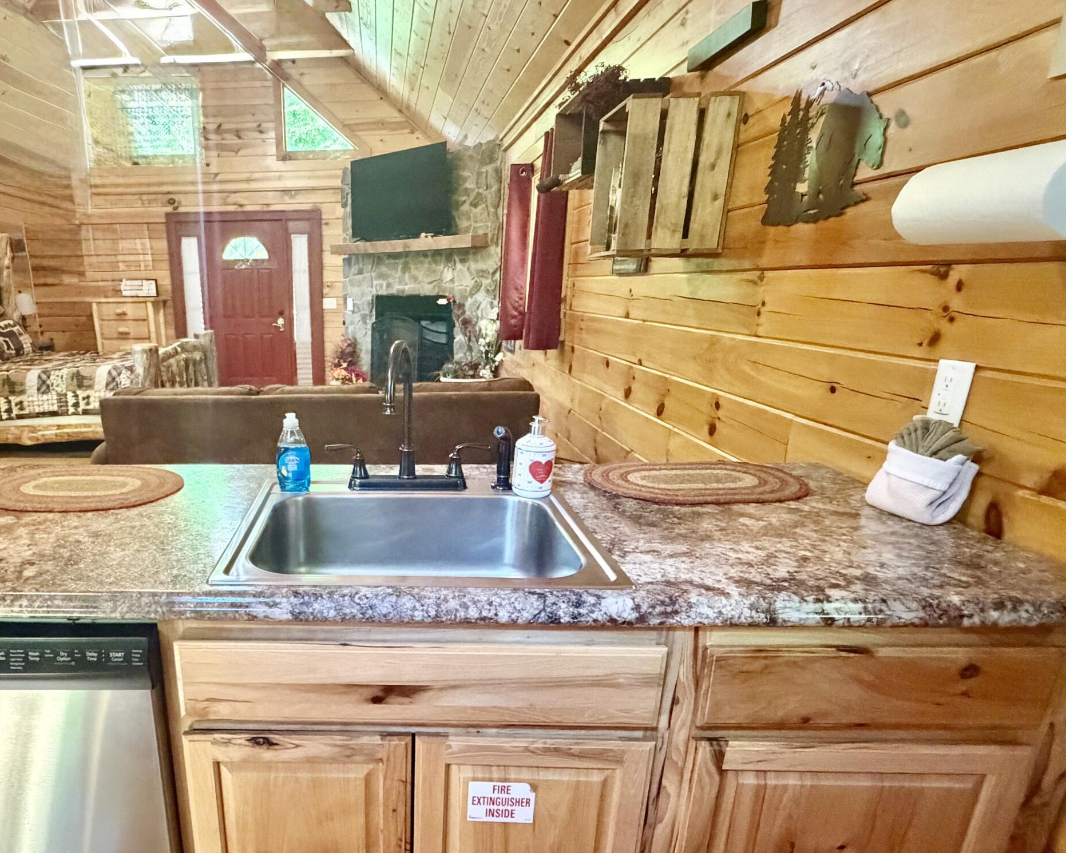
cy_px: 506
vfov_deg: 62.7
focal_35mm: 22
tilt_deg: -18.2
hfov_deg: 72.6
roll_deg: +0.7
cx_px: 347
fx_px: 694
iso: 1250
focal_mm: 2.22
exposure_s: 1/60
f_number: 2.2
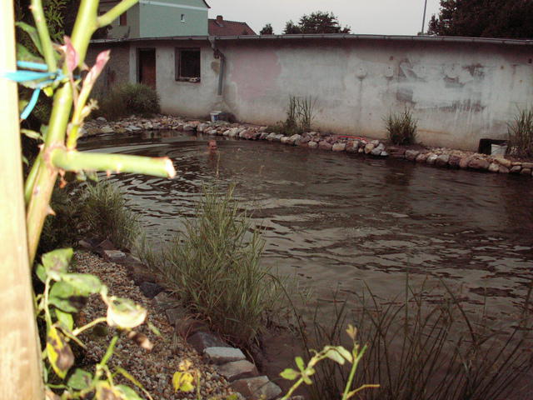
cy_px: 200
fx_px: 539
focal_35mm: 35
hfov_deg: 52.6
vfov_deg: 40.7
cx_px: 266
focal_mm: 5.86
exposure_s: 1/40
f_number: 2.8
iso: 160
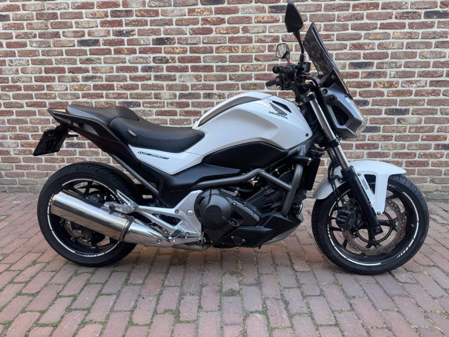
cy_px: 168
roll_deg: +0.5
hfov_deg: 71.6
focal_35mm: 24
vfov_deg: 56.8
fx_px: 311
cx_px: 224
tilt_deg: -14.4
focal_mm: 6.76
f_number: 1.78
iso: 80
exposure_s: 1/340
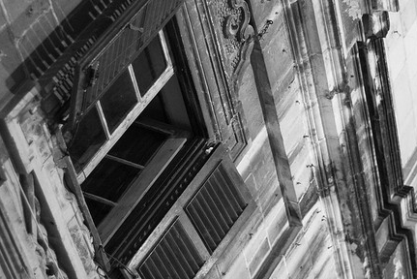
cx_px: 206
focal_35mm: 101
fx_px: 1171
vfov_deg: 13.6
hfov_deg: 20.2
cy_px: 126
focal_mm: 50
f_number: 1.4
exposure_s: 1/90
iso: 800
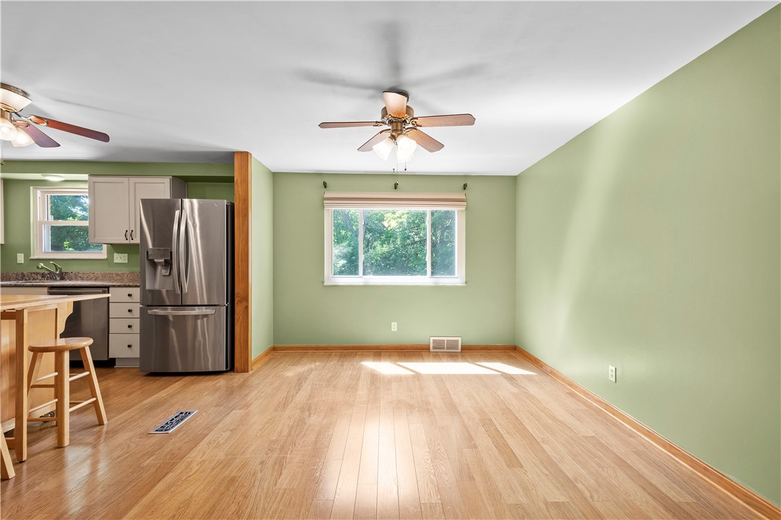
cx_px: 390
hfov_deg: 100.4
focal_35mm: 15
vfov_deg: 77.3
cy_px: 260
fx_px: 325
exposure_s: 1/6
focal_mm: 10
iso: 400
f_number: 8
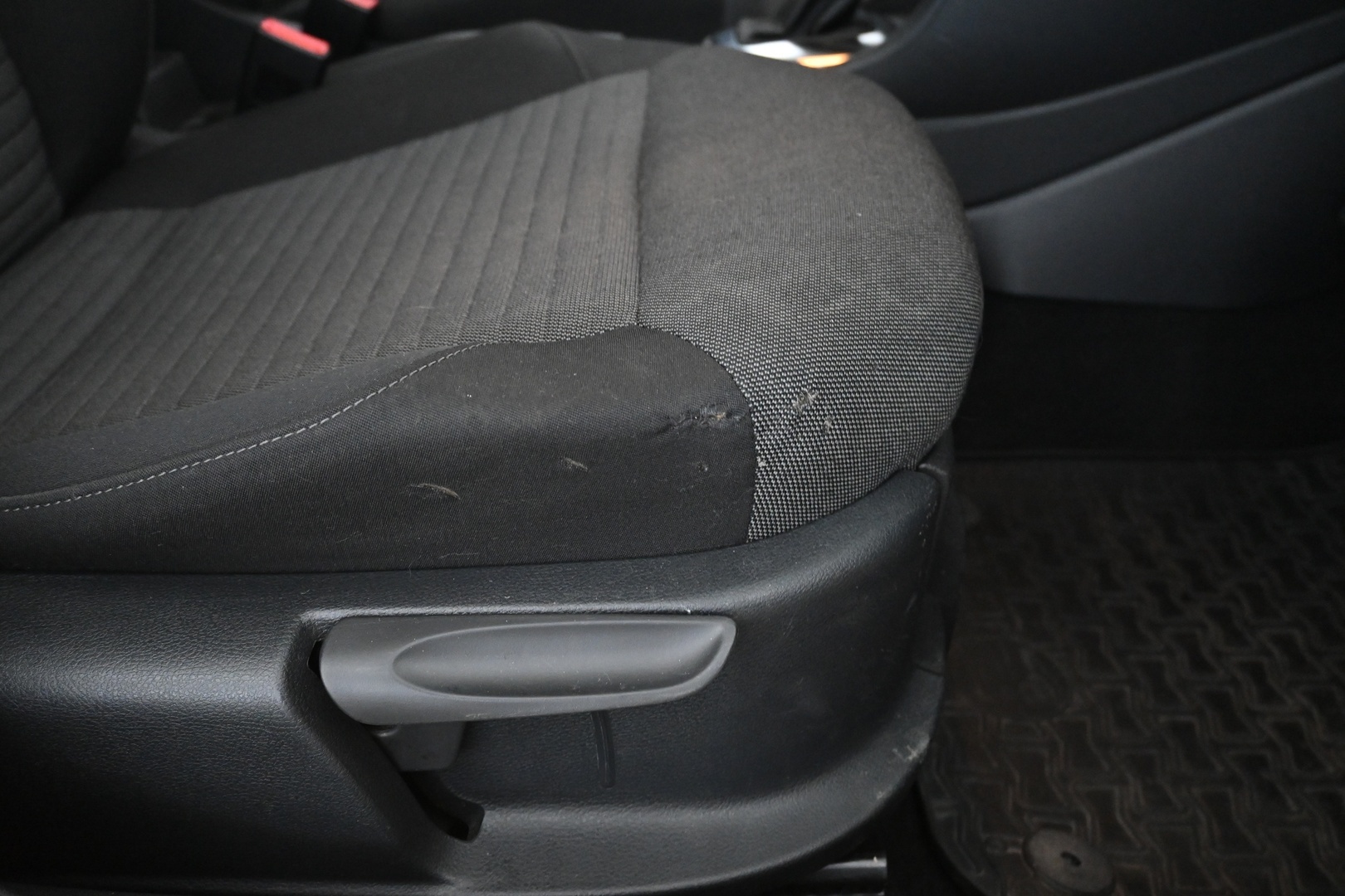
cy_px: 448
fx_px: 1177
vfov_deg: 41.7
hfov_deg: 59.5
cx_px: 672
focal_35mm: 32
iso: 4000
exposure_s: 1/30
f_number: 4
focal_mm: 21
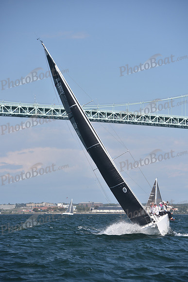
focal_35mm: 140
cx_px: 94
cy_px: 141
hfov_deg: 9.8
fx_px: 1096
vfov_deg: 14.7
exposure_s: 1/1000
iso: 250
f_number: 5
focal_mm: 140
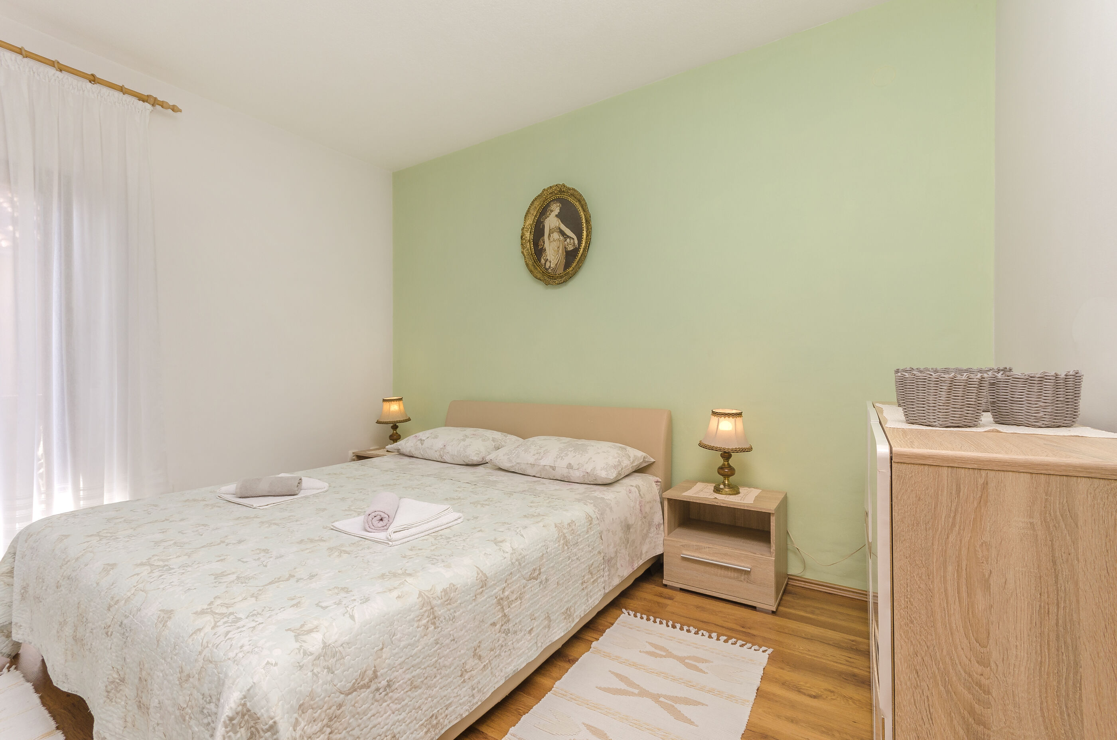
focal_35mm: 15
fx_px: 464
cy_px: 370
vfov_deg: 77.1
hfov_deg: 100.5
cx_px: 558
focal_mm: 10
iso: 100
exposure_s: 1/80
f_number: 8
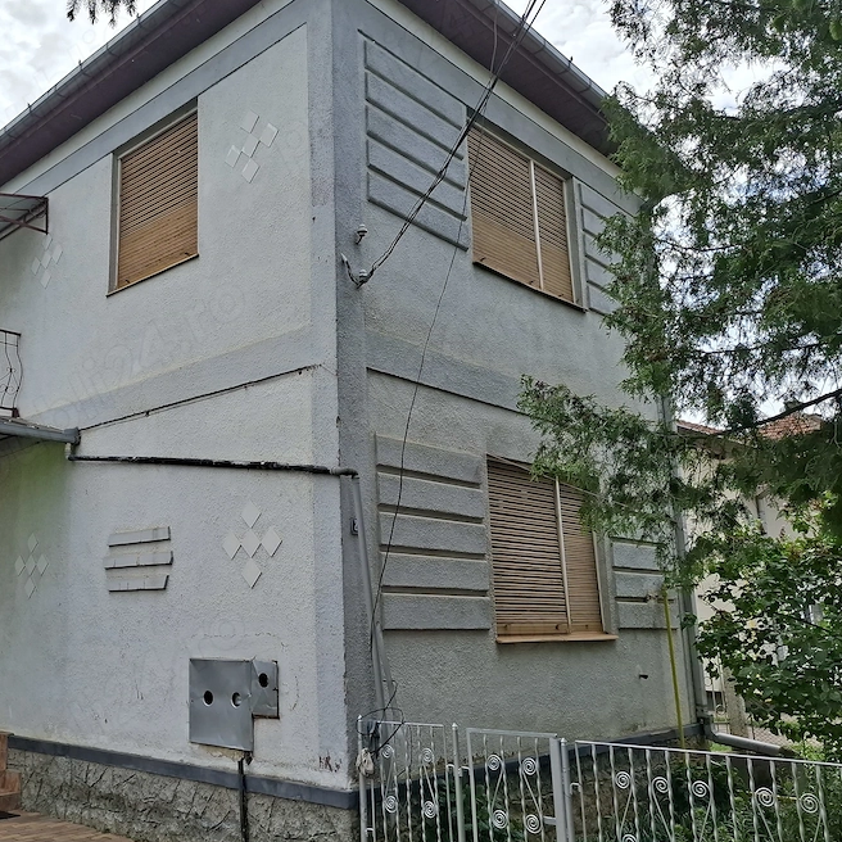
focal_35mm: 31
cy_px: 408
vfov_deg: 52.5
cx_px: 257
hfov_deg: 51.2
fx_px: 853
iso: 50
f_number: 1.8
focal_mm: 5.54
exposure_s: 1/2110
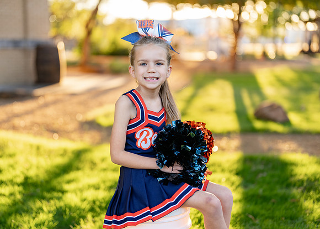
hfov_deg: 36.0
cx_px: 156
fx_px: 492
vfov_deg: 26.1
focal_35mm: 54
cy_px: 113
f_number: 1.2
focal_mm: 50
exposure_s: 1/500
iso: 100
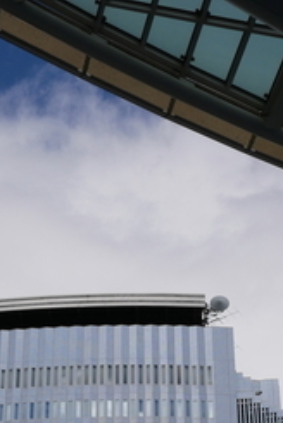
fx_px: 1317
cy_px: 483
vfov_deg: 17.5
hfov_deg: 12.3
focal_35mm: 112
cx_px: 94
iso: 200
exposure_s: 1/640
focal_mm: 22
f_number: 10
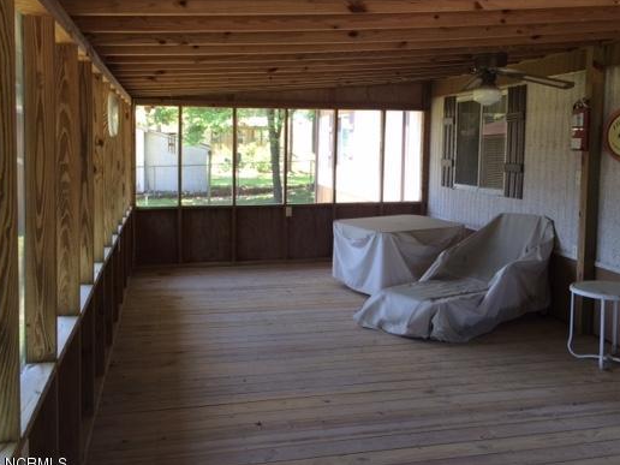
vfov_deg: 39.6
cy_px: 199
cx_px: 334
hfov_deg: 51.3
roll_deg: -2.2
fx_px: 645
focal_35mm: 36
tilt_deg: -6.2
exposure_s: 1/60
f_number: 2.2
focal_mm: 4.15
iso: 40
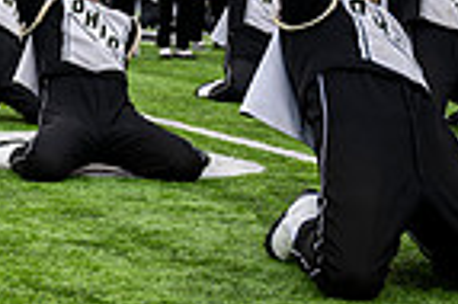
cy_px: 46
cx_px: -391
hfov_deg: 13.9
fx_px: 1652
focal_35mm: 130
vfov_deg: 10.5
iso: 100
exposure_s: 1/500
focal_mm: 32
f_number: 2.8
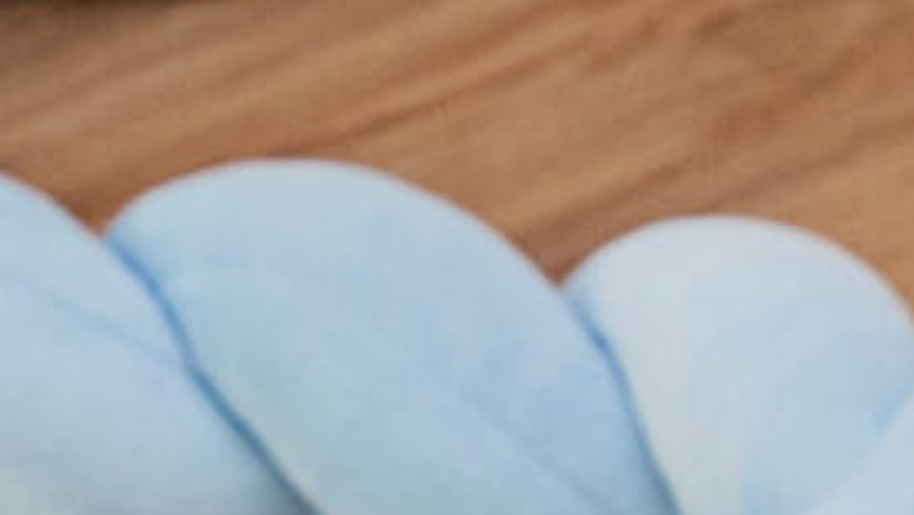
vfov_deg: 2.2
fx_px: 12630
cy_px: 3655
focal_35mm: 521
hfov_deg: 4.0
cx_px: 2677
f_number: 7.1
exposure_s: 1/200
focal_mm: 53.5
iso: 800
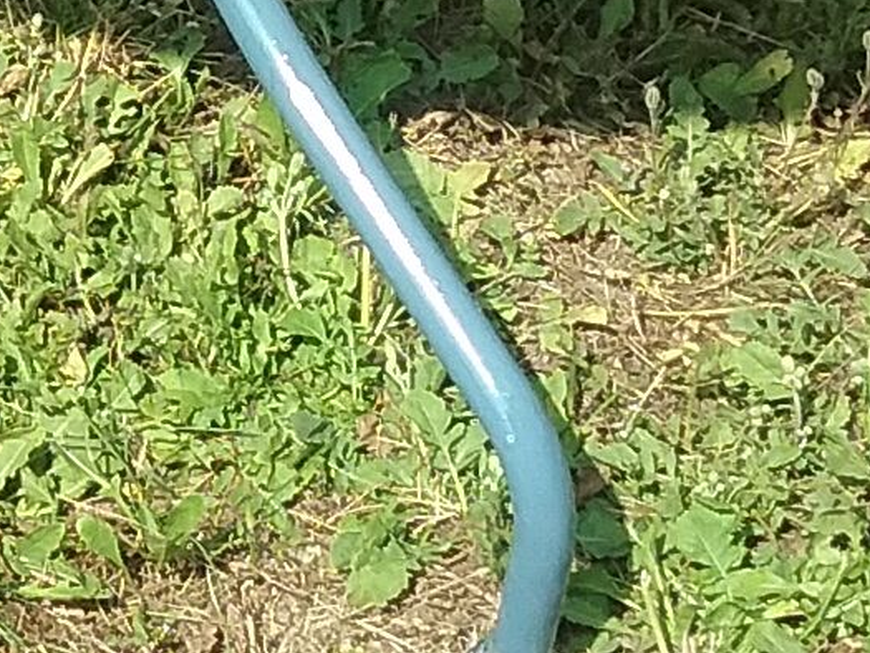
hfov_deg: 12.4
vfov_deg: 9.6
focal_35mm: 153
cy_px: -8
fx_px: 3846
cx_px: -321
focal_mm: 3.3
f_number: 2.2
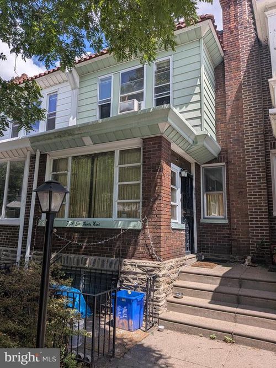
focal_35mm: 24
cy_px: 184
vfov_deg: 71.6
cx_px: 138
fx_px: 255
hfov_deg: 56.8
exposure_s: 1/1447
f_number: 1.7
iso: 24
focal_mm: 4.53
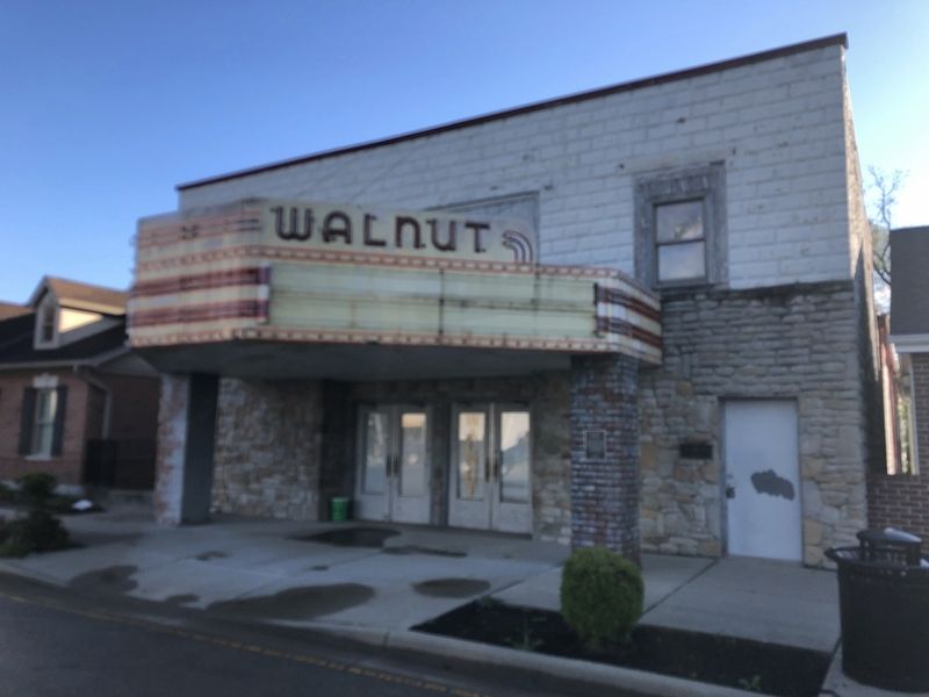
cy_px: 348
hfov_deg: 63.4
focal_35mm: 28
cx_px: 464
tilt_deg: +7.6
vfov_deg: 49.7
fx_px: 751
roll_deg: -1.2
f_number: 1.8
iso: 20
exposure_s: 1/631
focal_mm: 4
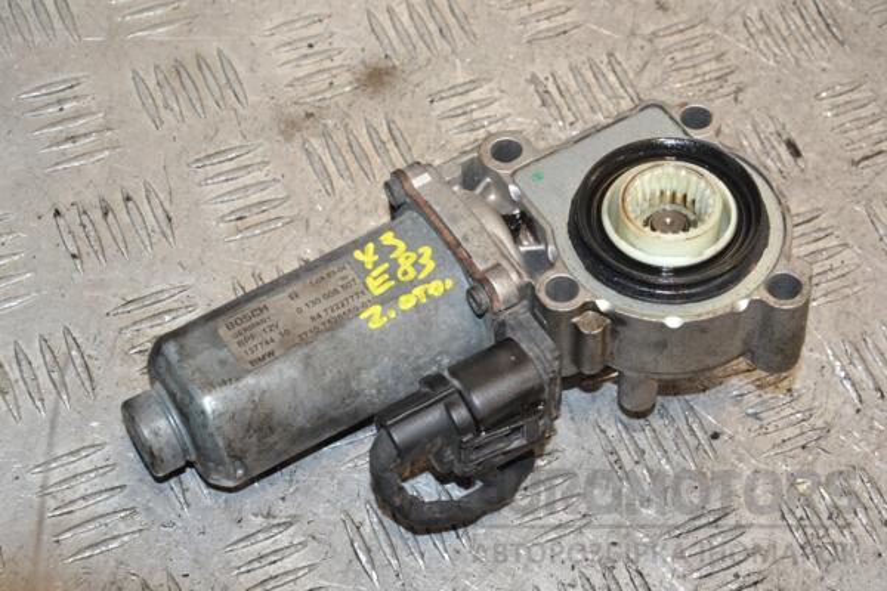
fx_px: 2143
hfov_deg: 23.4
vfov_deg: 15.7
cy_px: 296
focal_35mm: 87
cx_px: 444
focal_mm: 58
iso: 800
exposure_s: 1/200
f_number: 9
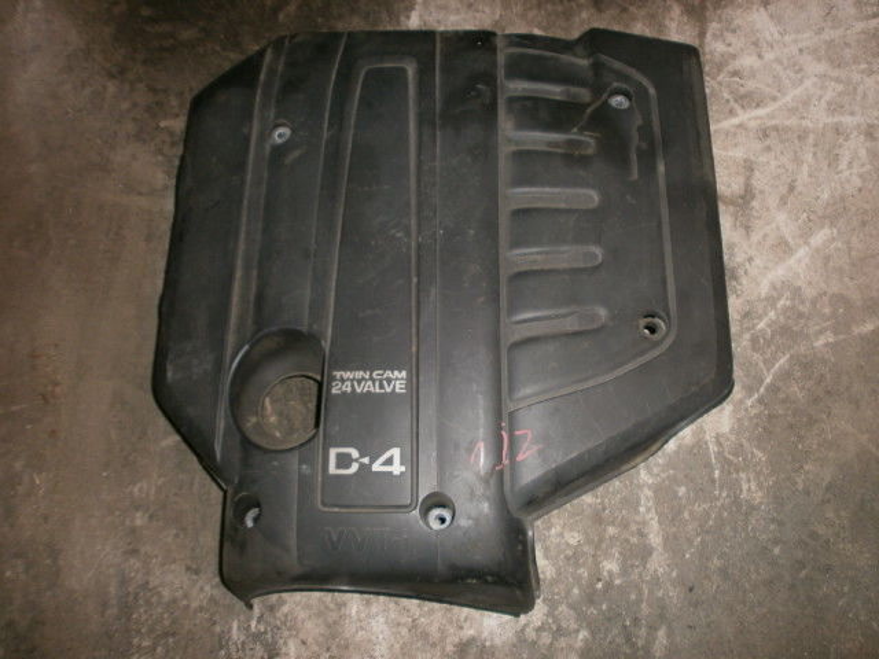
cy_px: 330
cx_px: 440
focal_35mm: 27
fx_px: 686
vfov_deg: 51.4
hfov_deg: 65.3
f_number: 2.9
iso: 125
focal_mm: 4.8
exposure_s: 1/30
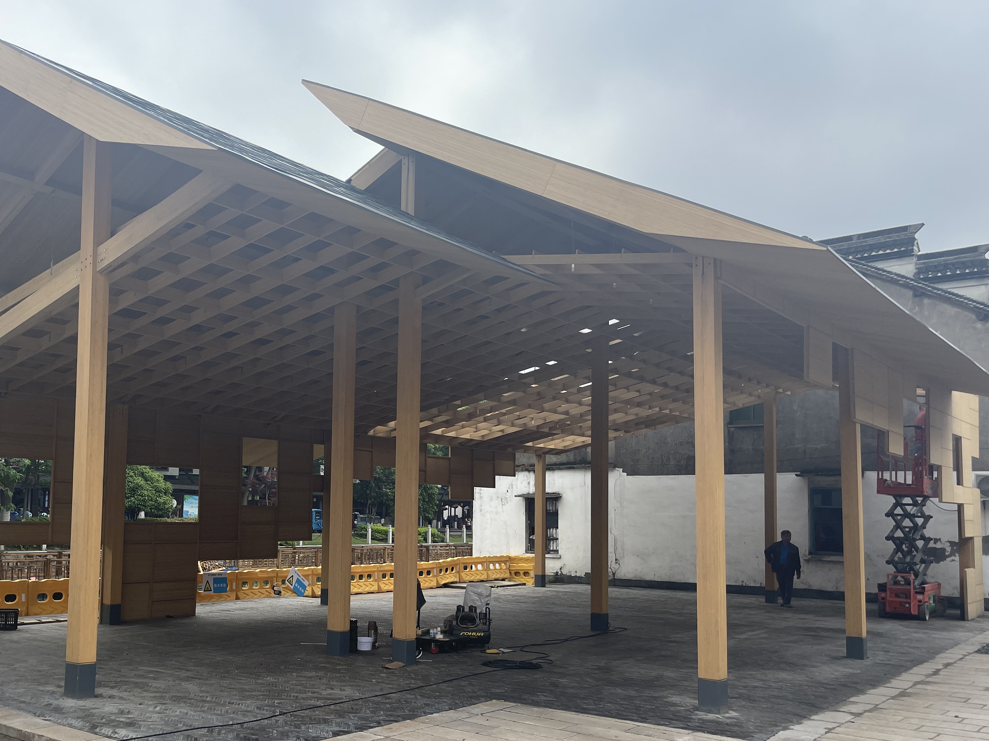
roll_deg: -1.3
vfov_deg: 42.8
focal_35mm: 33
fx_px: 943
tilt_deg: +3.3
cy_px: 441
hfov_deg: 54.6
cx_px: 363
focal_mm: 5.1
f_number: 1.6
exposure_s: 1/2387
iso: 32
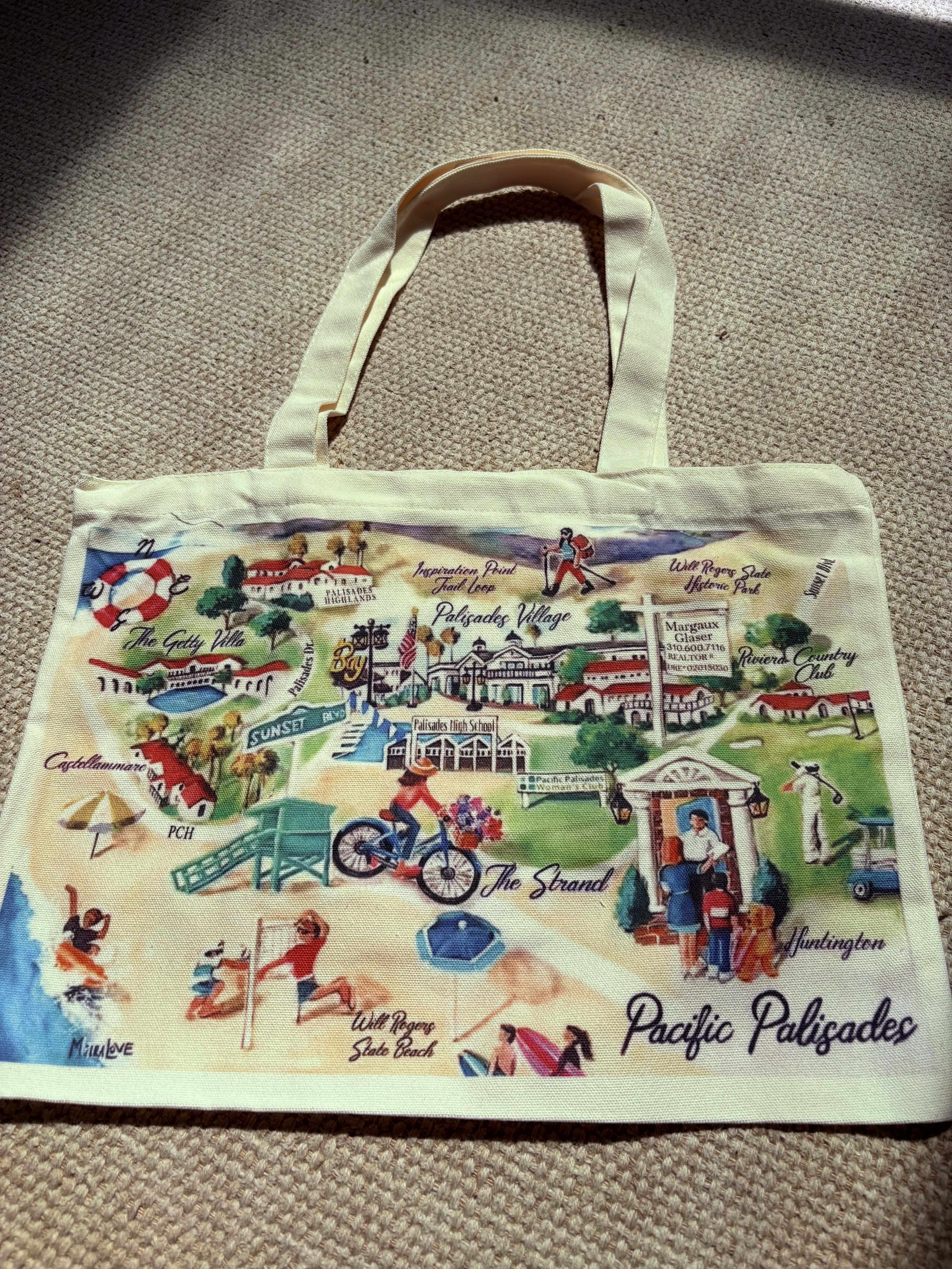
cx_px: 476
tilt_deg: -62.1
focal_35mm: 26
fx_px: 953
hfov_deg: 53.1
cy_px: 634
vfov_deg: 67.3
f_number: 1.6
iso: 50
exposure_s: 1/1517
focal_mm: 5.96
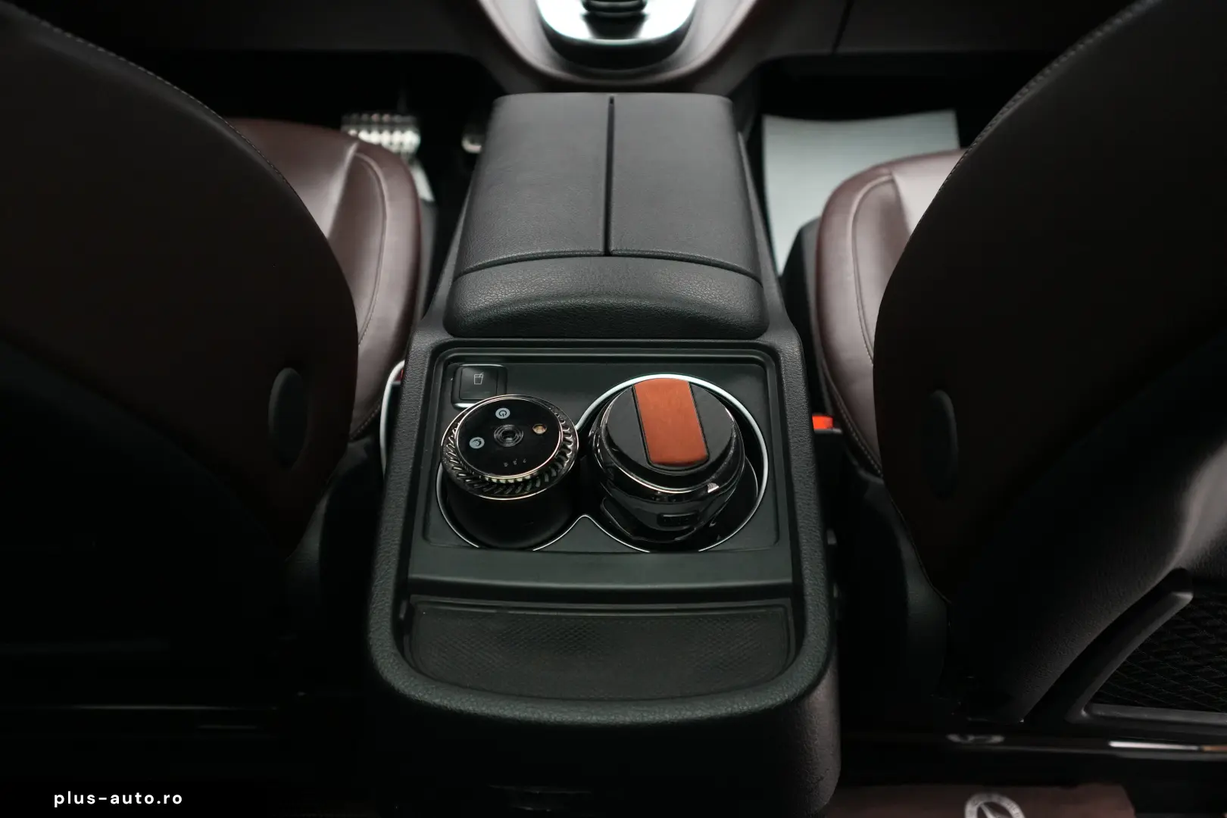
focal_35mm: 27
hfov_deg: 67.4
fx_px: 920
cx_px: 614
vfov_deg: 47.9
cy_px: 409
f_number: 2.8
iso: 2000
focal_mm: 18
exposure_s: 1/125
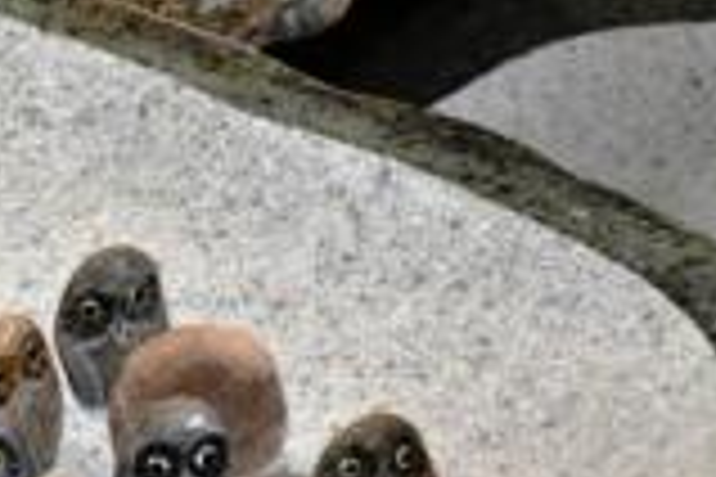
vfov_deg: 4.6
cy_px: 520
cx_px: -144
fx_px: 5986
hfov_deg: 6.8
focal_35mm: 301
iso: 800
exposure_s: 1/60
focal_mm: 80
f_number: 5.6
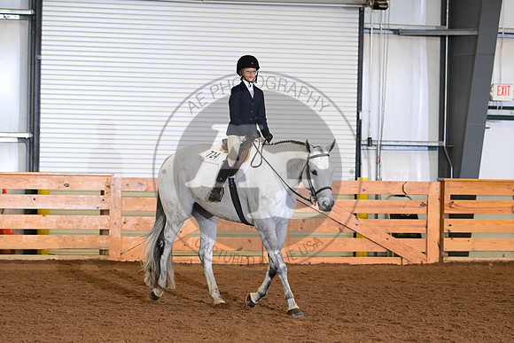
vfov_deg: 6.9
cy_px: 172
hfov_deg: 10.3
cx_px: 257
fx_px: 2856
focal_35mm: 200
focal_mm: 200
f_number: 6.3
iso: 2500
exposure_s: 1/200
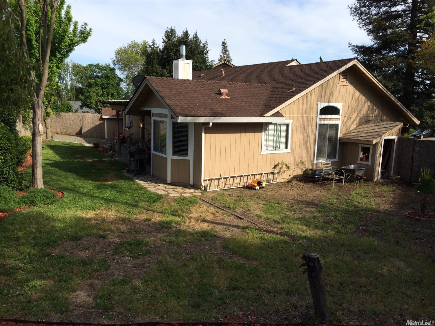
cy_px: 163
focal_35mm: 29
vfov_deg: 48.2
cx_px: 218
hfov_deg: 61.7
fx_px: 364
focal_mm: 4.15
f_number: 2.2
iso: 32
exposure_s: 1/1368
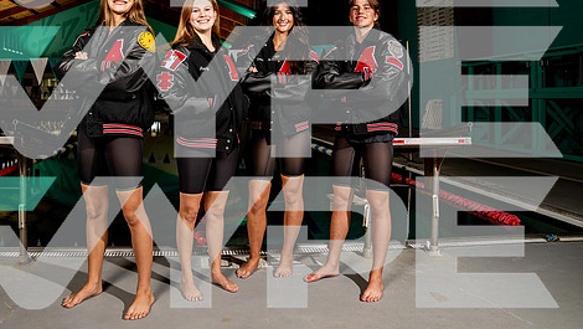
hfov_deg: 62.3
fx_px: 479
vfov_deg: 37.1
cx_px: 247
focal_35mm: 31
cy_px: 92
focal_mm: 24
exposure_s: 1/125
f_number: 6.3
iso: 400
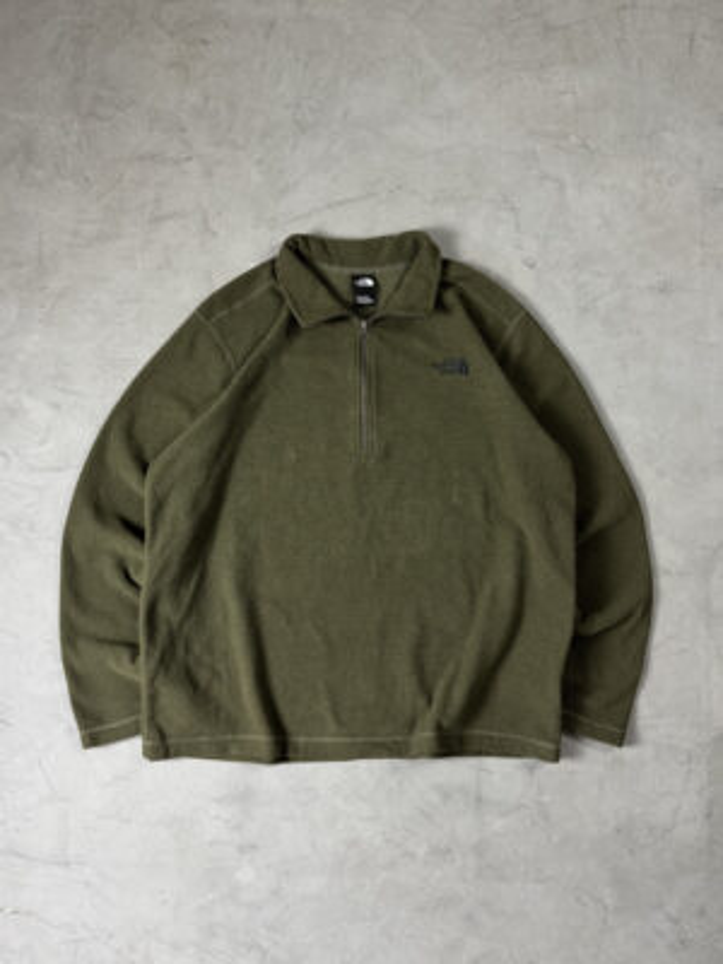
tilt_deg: -80.7
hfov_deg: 56.8
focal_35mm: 24
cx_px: 362
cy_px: 482
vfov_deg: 71.6
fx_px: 668
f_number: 1.78
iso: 200
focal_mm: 6.76
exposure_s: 1/60
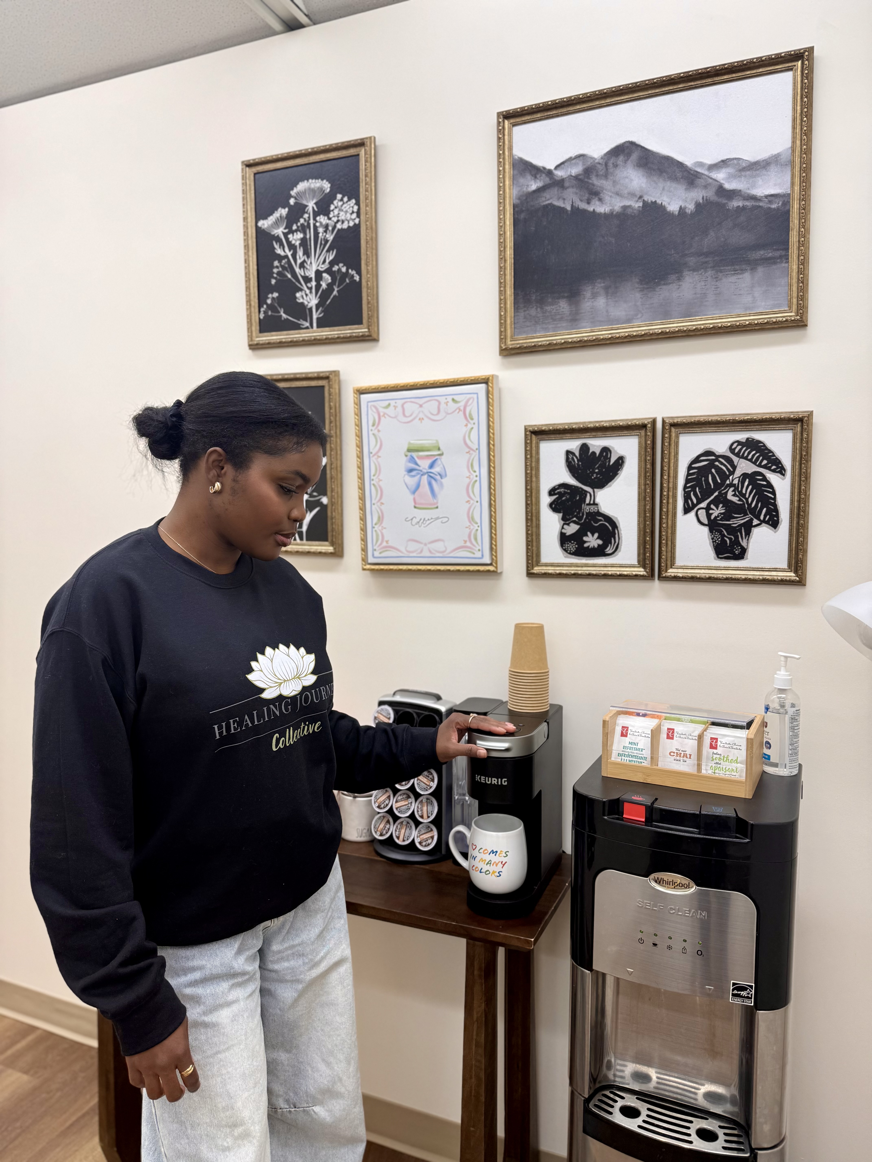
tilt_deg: -4.8
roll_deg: +0.0
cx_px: 436
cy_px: 581
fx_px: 806
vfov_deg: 71.6
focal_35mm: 24
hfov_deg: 56.8
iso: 80
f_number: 1.78
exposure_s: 1/120
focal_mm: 6.76
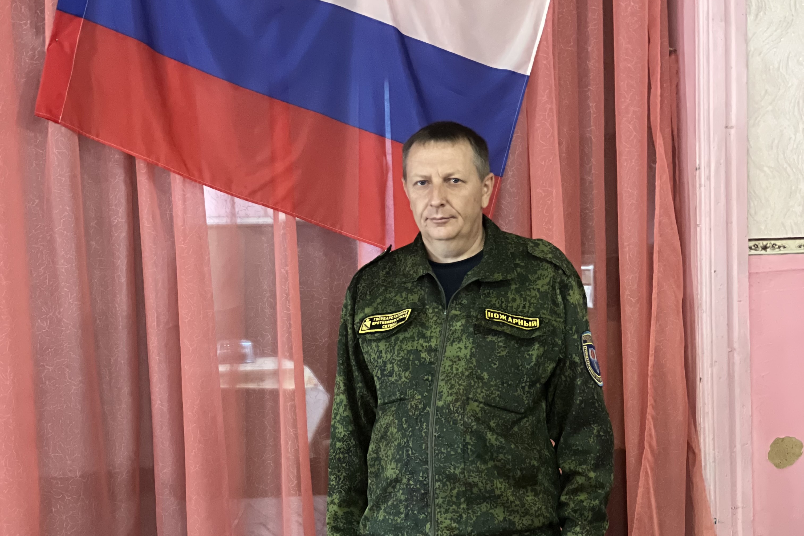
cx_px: 402
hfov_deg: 19.1
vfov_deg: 12.7
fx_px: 2389
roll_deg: +2.2
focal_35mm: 107
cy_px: 508
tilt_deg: -4.2
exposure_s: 1/14
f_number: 2.8
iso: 800
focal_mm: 9
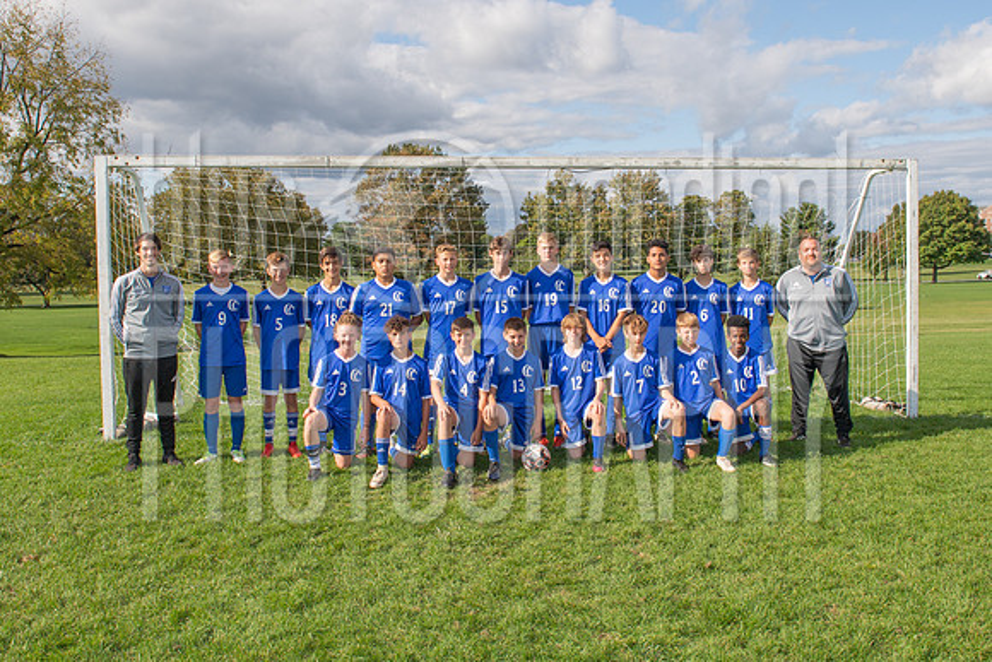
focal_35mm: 33
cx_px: 514
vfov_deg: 40.4
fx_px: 898
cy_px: 313
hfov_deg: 57.8
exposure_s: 1/250
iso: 180
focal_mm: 24
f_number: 11
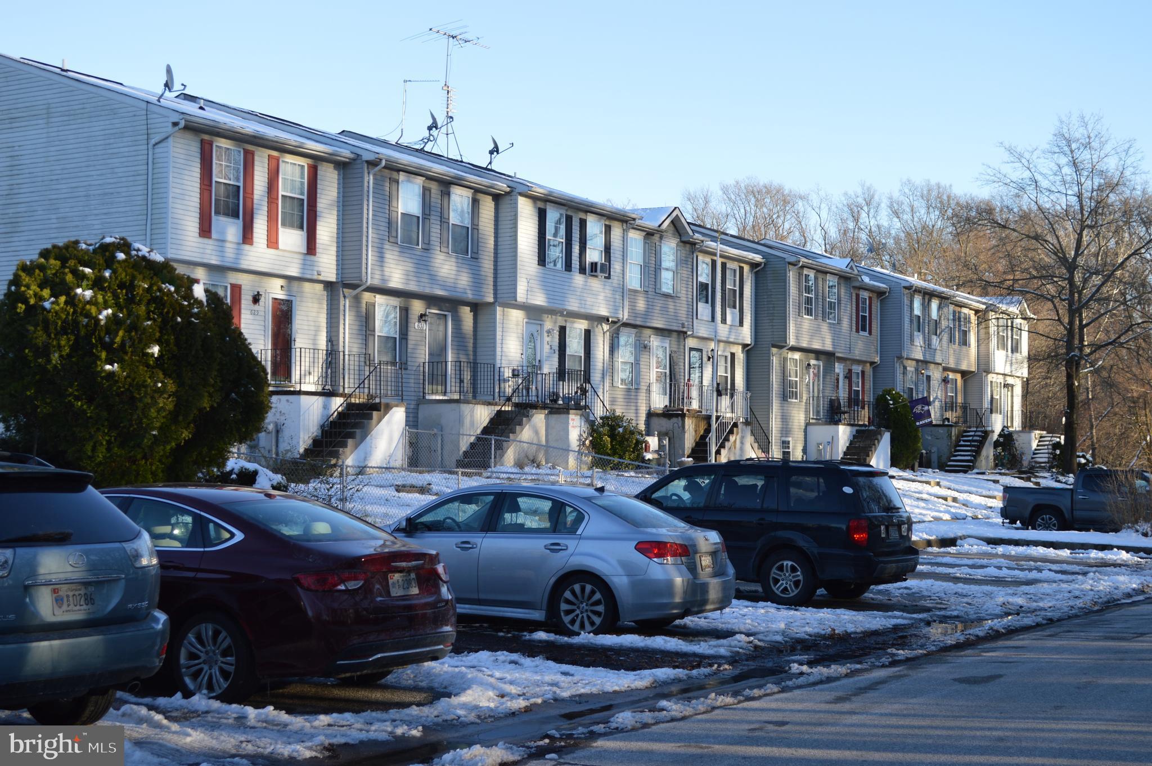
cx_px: 576
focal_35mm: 52
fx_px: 1678
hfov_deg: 37.9
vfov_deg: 25.7
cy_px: 383
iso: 100
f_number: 5.6
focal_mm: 35
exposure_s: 1/125
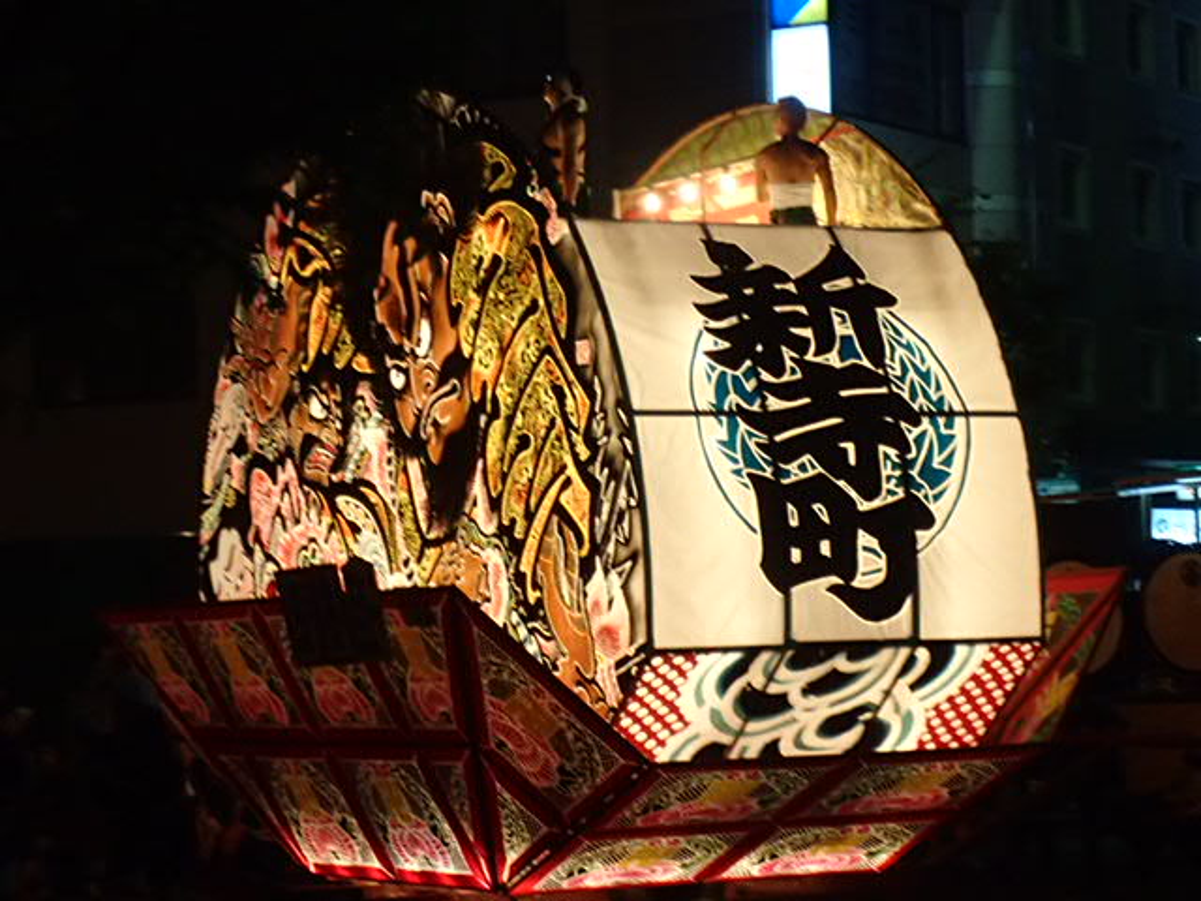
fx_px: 3469
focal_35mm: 100
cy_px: 450
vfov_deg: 14.8
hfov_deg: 19.6
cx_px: 600
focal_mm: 18
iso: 800
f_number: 4.9
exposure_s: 1/50
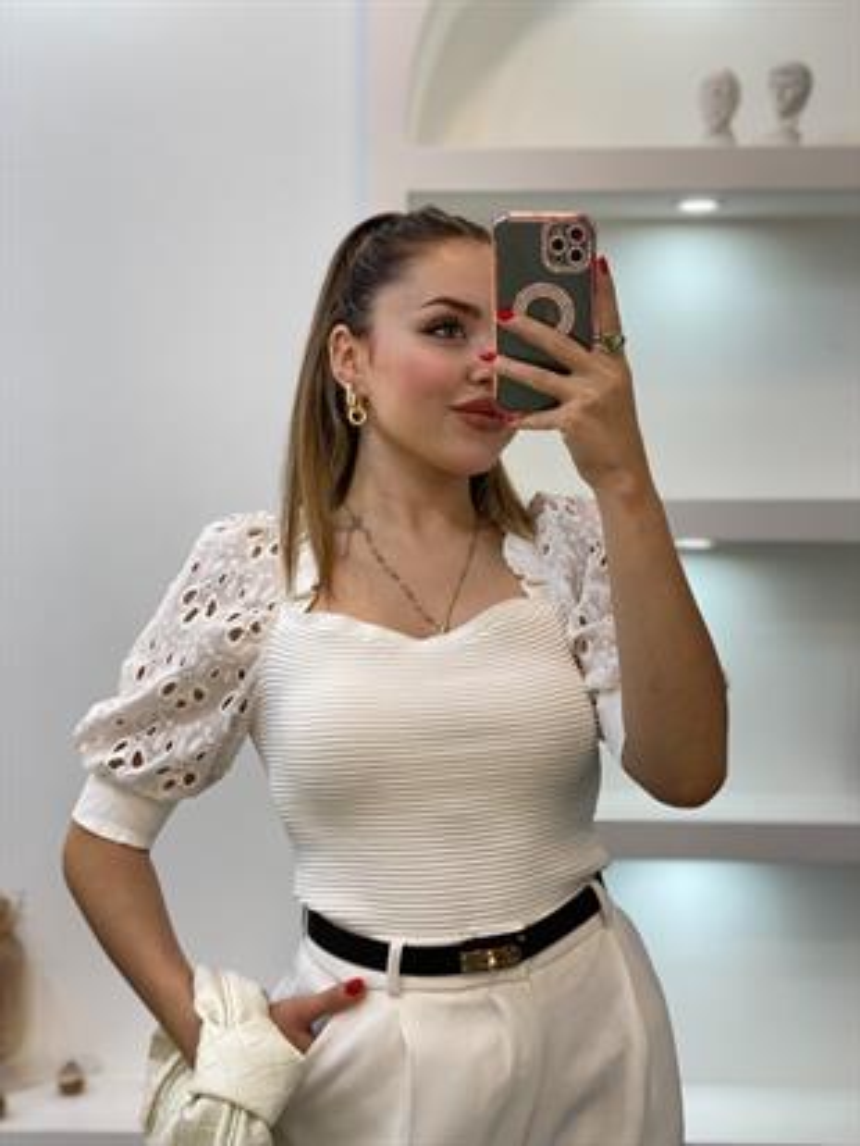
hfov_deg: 28.0
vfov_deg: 36.8
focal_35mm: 52
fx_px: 1722
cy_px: 573
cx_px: 430
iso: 80
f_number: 2
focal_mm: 6
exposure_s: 1/100
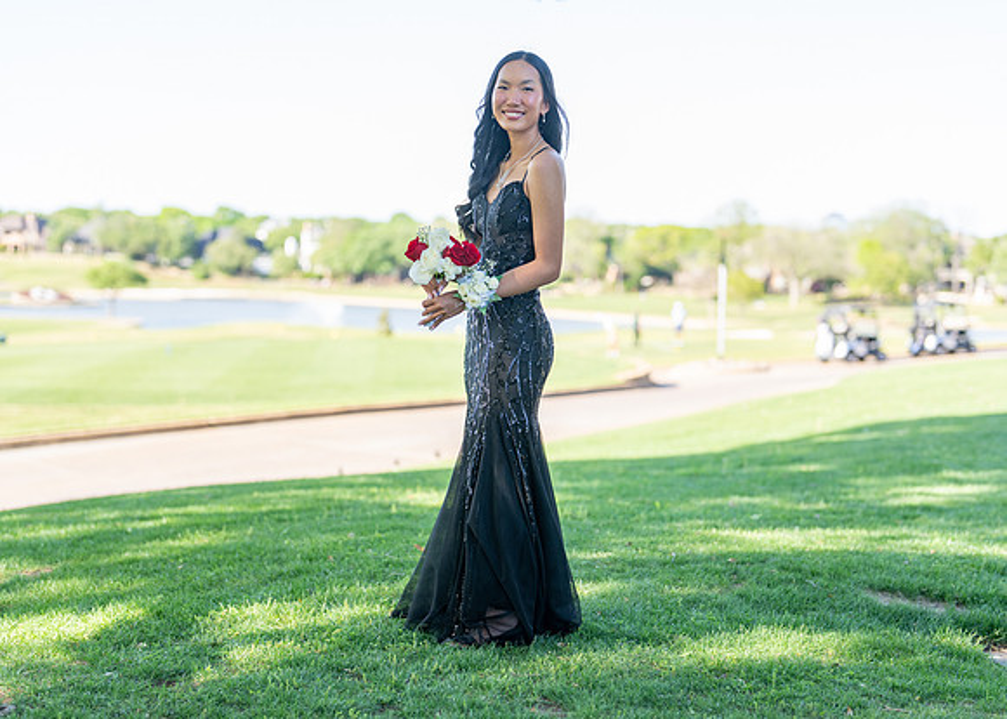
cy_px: 360
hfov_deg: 37.0
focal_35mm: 53
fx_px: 1504
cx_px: 504
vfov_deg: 26.9
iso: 160
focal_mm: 50
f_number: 1.8
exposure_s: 1/1000
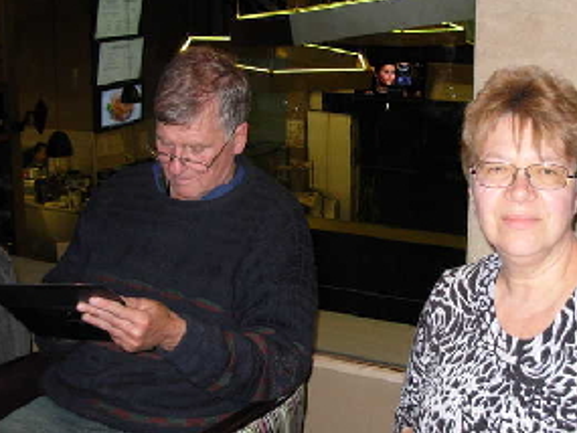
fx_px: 1067
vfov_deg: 22.9
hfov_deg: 30.2
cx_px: 316
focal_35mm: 64
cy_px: 227
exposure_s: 1/50.7
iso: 178
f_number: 2.9
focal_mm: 6.3
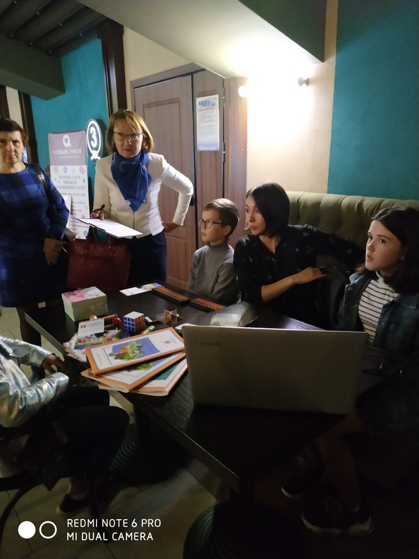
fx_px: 387
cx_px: 210
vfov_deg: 71.6
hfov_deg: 56.8
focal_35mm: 24
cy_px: 280
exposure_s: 1/17
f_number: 1.9
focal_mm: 3.94
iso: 2000
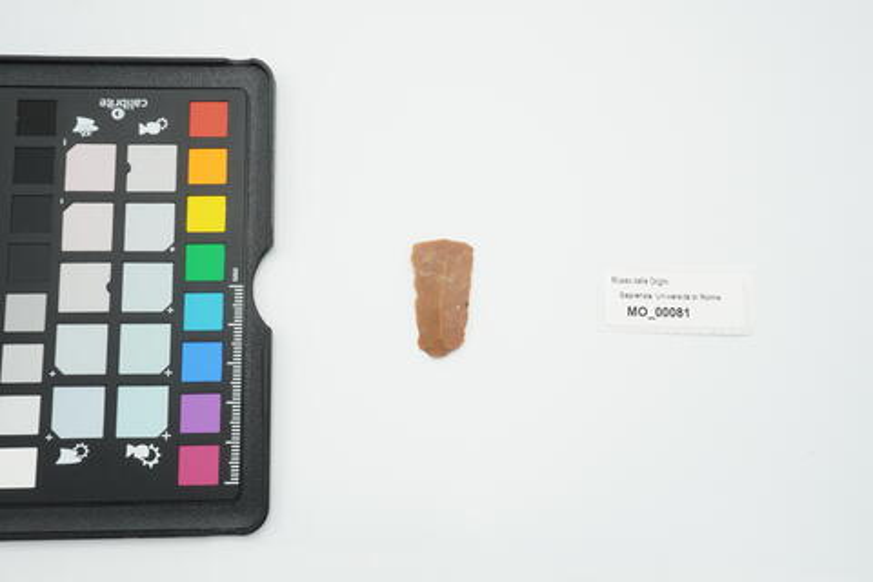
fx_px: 837
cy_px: 291
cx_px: 436
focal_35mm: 34
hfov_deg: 55.1
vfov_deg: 38.4
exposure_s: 1/10
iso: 100
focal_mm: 23
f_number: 16
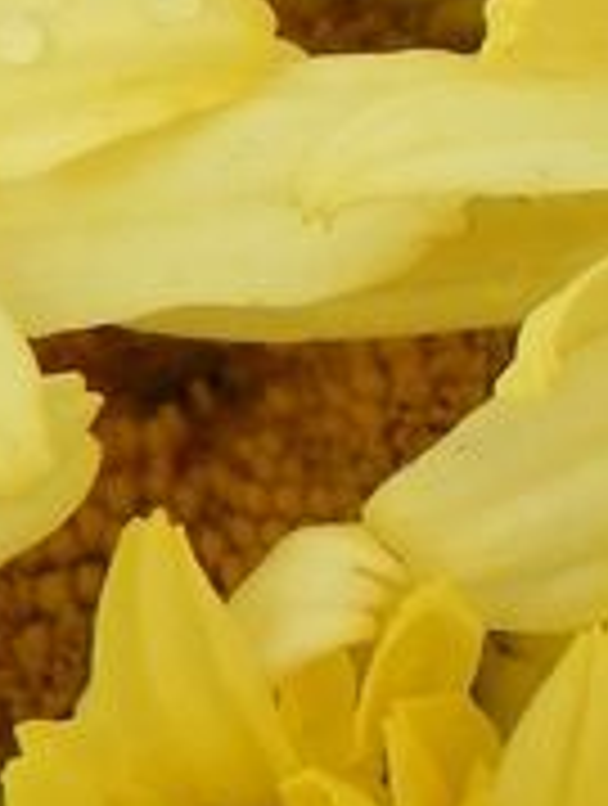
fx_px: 3850
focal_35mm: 165
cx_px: 932
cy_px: 279
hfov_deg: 8.8
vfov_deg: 11.9
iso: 160
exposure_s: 1/2000
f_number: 4
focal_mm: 6.6
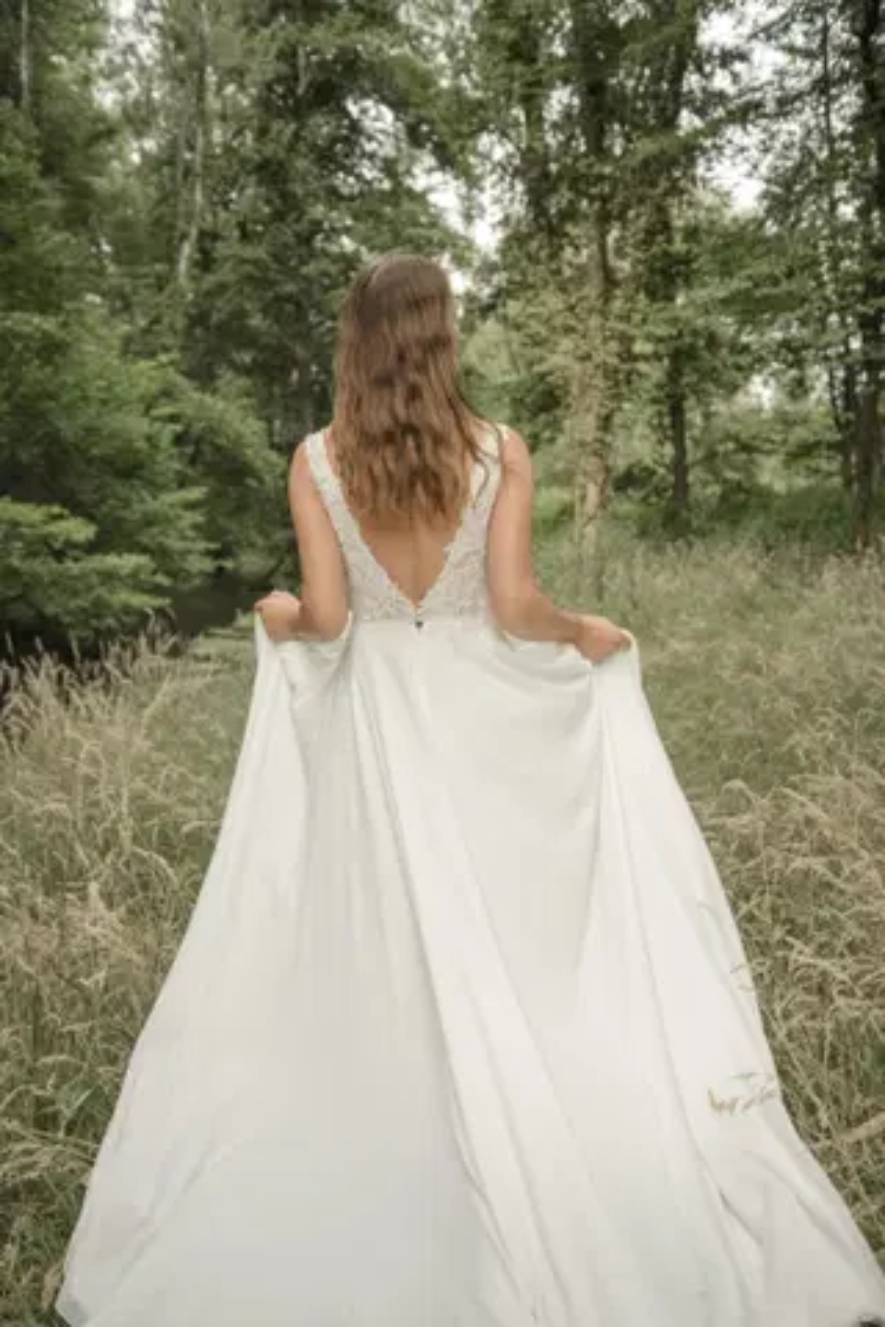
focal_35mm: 40
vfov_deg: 48.5
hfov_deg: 33.4
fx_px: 1475
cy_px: 664
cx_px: 442
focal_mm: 40
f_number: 4.5
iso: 100
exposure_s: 1/160
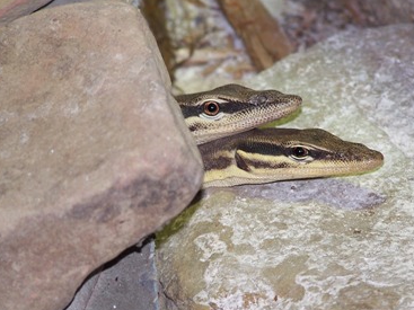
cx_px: 255
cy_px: 189
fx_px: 4543
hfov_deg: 5.2
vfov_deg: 3.9
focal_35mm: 380
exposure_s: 1/180
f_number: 3.2
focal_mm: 36.2
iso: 80
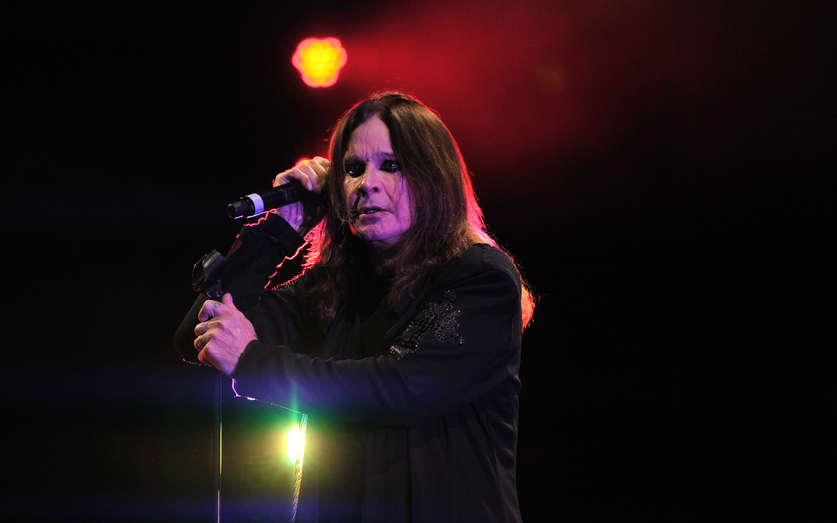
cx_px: 419
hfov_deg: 10.3
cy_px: 249
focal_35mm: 204
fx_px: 4653
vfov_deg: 6.4
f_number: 3.2
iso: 2000
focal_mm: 200
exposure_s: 1/6400
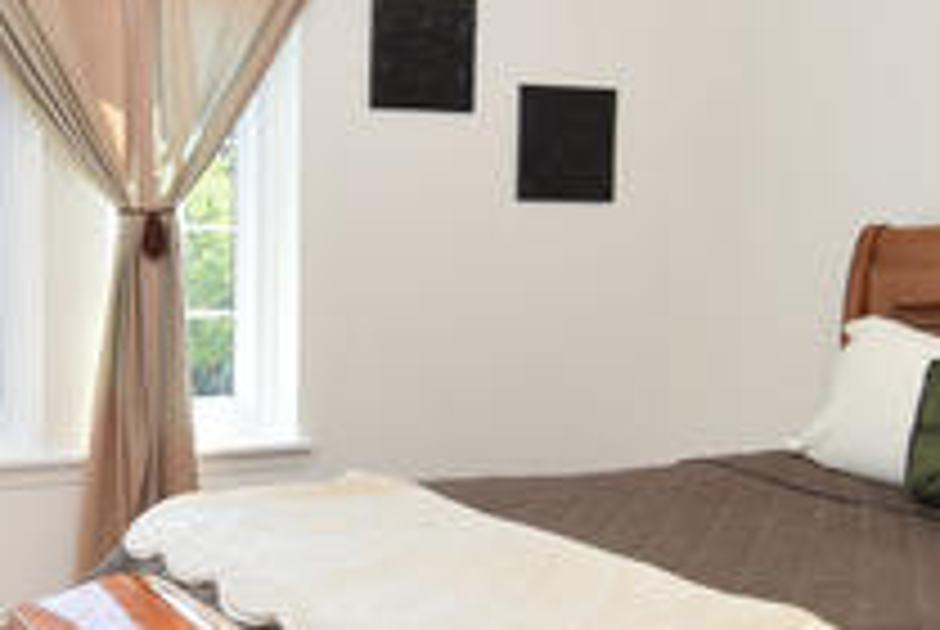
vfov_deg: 24.7
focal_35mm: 55
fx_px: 1438
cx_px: 274
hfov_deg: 35.6
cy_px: 304
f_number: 8
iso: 640
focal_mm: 12
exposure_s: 1/200
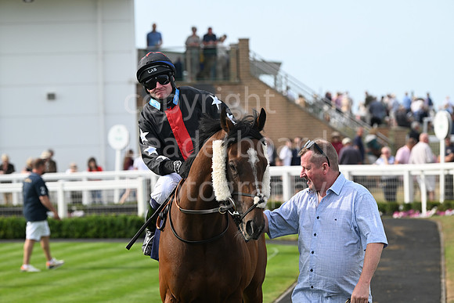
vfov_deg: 8.9
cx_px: 227
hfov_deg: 13.2
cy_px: 152
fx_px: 1955
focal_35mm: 155
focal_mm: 155
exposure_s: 1/1250
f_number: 5.6
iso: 400
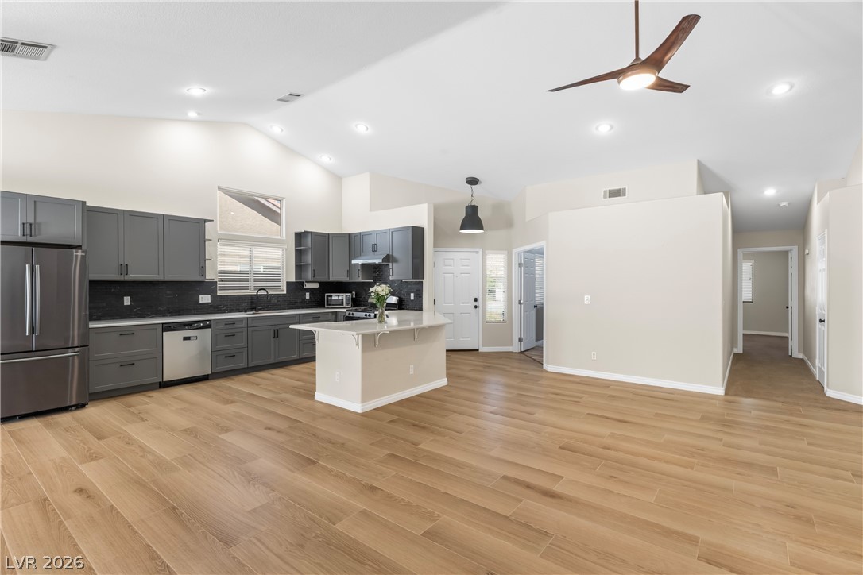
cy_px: 288
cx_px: 432
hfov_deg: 93.3
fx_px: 407
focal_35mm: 17
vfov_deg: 70.4
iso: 400
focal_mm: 17
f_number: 8
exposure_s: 1/1.25
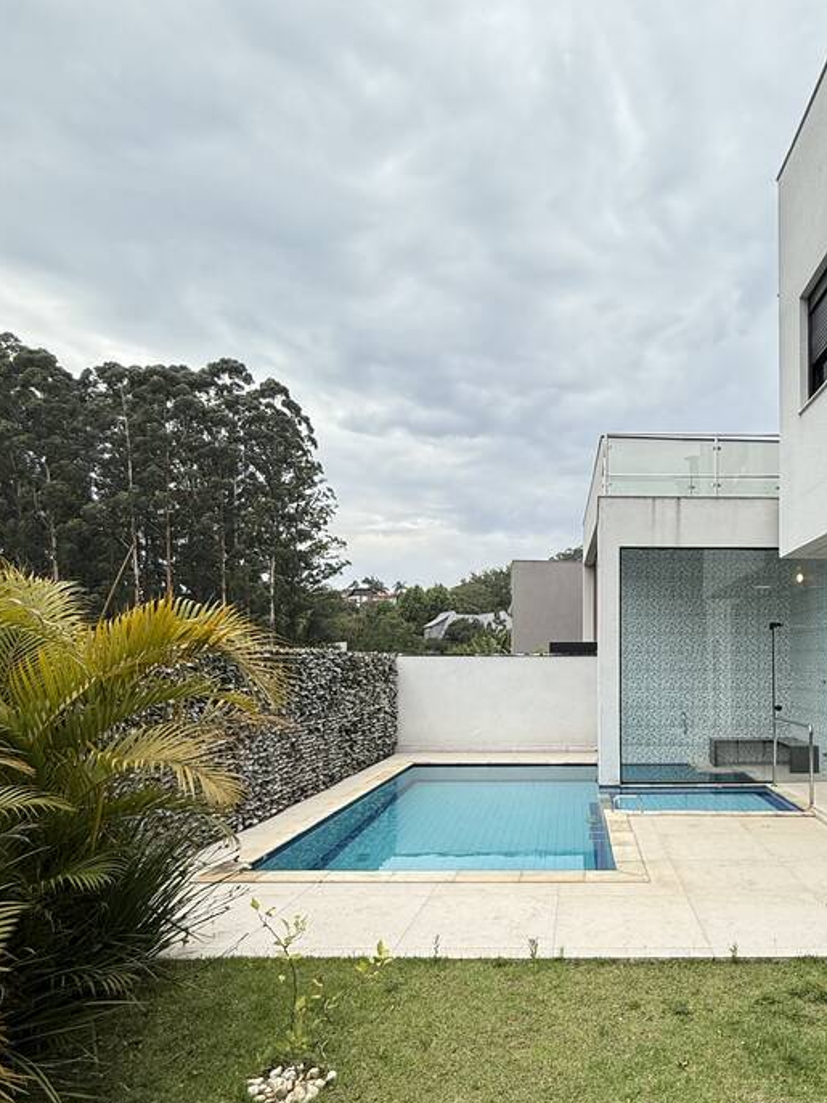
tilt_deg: +3.1
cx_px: 593
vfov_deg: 75.6
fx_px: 701
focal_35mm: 22
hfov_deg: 58.7
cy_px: 657
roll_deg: -0.9
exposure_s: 1/1285
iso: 50
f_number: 2.2
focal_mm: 2.22
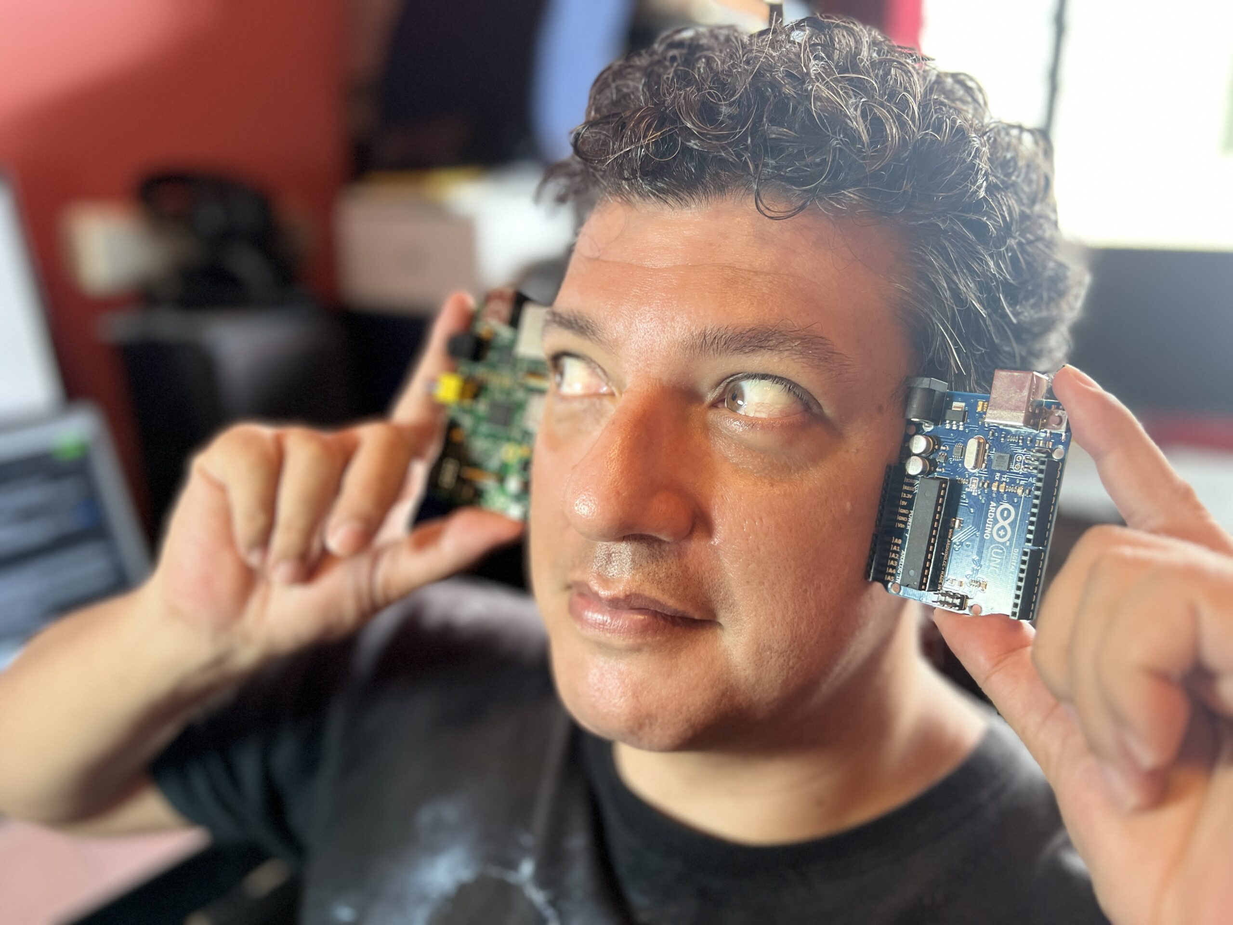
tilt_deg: -18.4
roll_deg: +1.3
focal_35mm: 26
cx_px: 616
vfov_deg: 53.1
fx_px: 926
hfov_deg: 67.3
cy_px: 462
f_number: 1.5
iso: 320
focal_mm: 5.7
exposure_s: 1/60
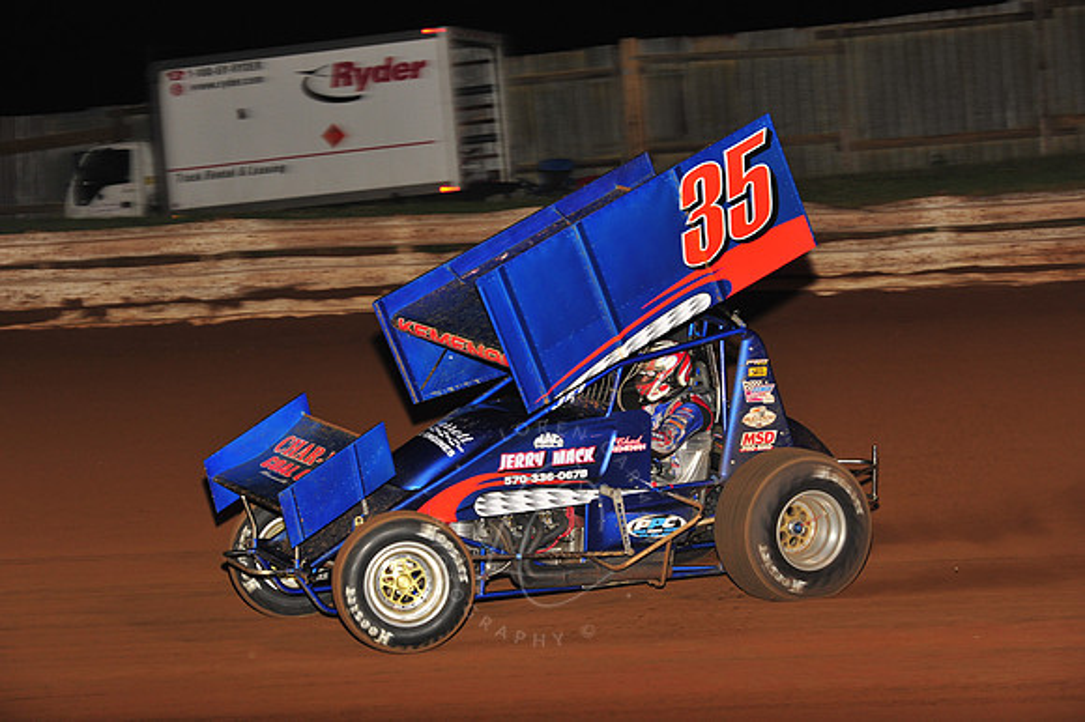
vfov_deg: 13.0
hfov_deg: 19.5
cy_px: 361
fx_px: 3163
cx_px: 542
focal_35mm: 105
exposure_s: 1/320
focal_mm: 105
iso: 1000
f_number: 7.1
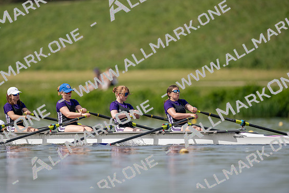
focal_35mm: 631
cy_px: 98
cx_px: 138
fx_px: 5065
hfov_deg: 3.3
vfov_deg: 2.2
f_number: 4
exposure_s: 1/2500
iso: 250
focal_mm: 600
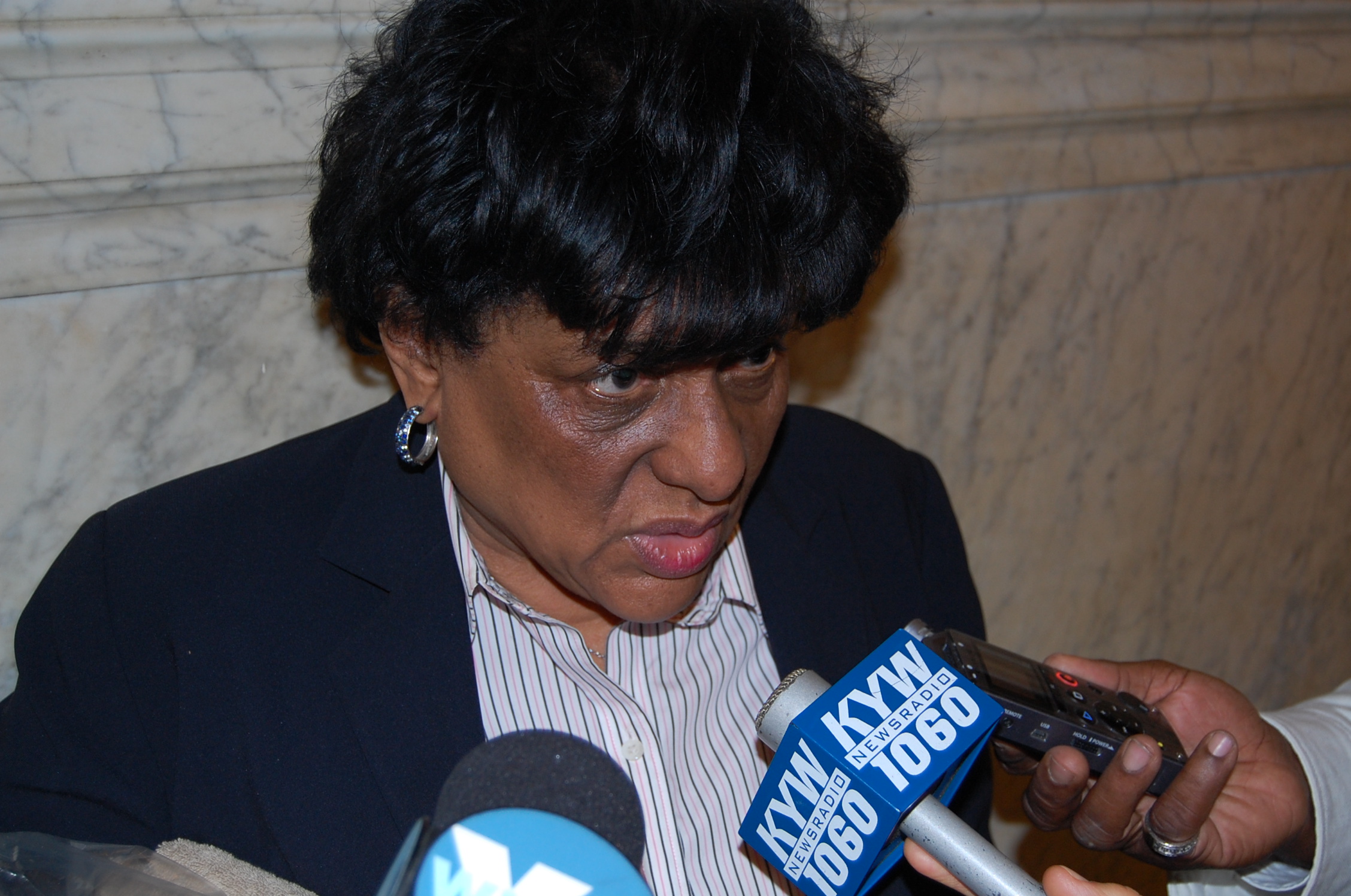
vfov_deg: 28.8
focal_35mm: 46
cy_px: 448
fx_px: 1742
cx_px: 676
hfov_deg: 42.4
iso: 400
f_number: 4.5
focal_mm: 31
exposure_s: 1/60
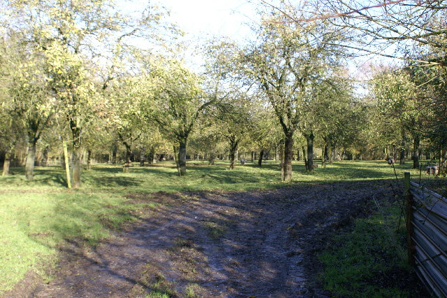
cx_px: 224
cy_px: 149
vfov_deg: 31.9
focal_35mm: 42
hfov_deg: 46.4
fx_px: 521
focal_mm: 28
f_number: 6.3
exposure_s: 1/100
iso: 100
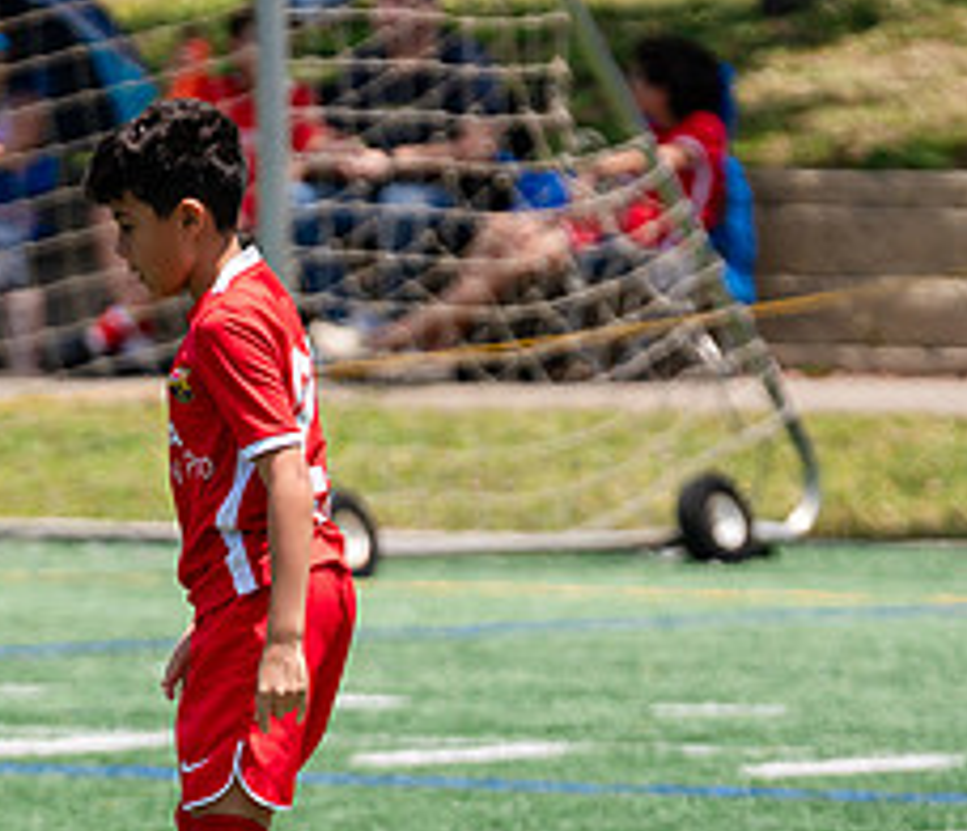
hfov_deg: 2.8
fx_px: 19893
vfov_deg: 2.4
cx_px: 315
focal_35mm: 675
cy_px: 505
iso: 400
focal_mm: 198
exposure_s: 1/3200
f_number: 4
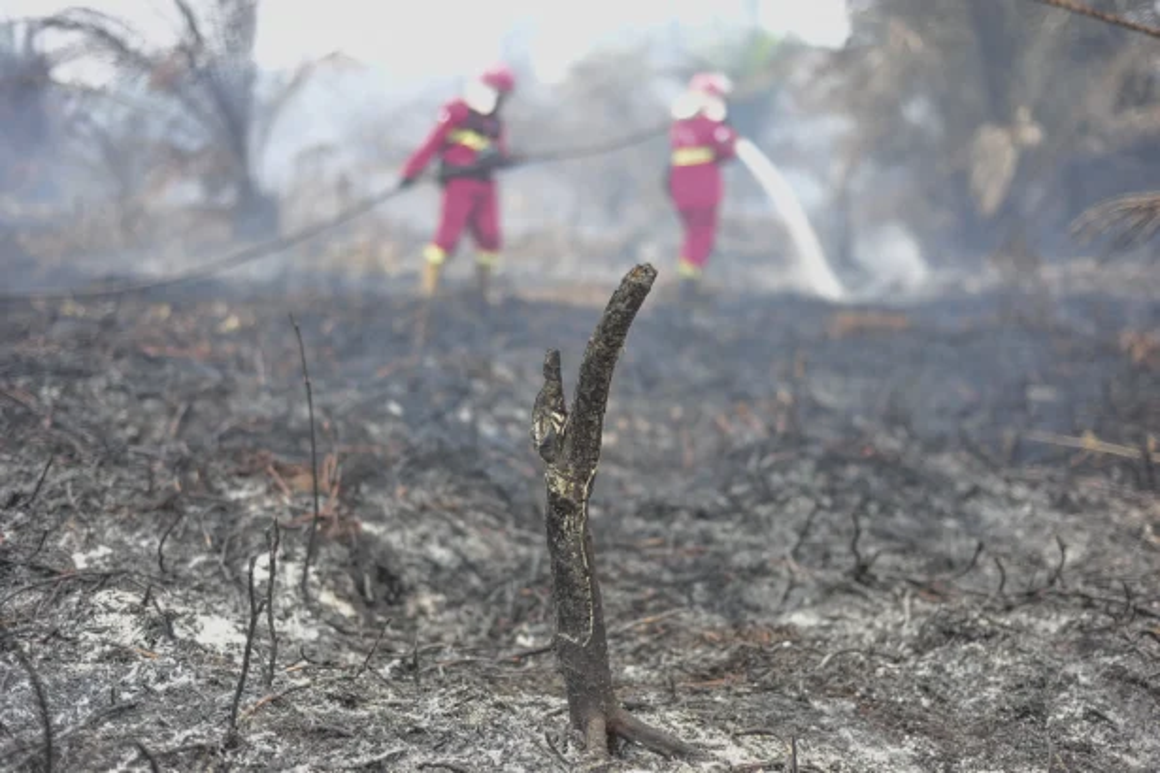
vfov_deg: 27.0
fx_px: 1611
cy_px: 386
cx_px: 580
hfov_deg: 39.6
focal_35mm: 50
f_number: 2.5
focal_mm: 50
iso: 200
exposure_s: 1/1250
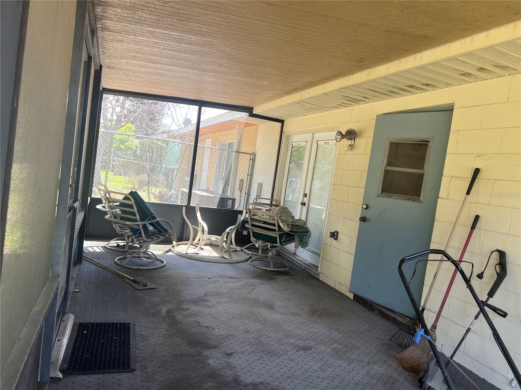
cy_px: 195
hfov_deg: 67.3
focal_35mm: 26
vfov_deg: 53.1
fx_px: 391
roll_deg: -7.8
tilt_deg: -3.1
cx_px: 260
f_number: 1.5
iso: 40
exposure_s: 1/144
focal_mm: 5.7
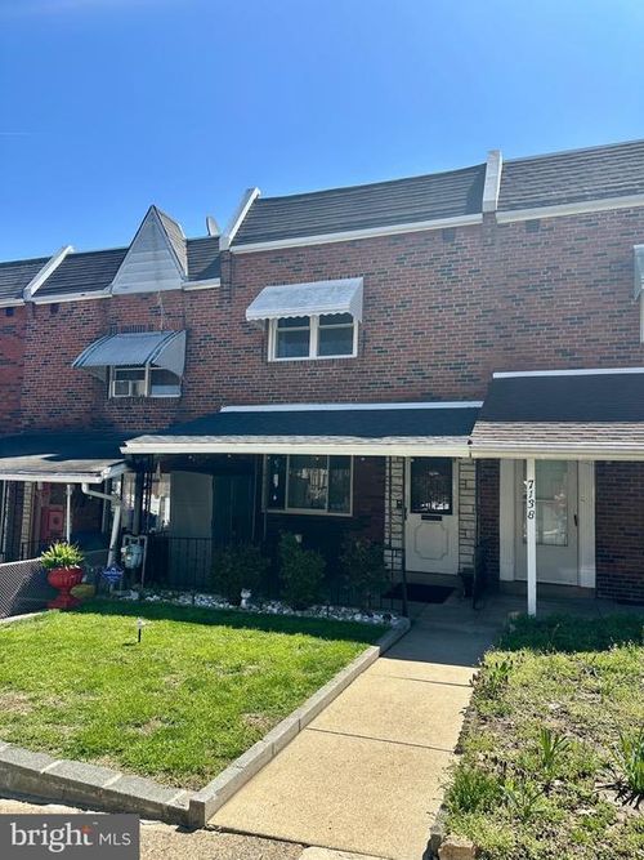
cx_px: 322
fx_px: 596
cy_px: 430
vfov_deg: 71.6
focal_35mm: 24
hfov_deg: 56.8
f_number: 1.78
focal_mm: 6.86
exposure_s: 1/3247
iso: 80
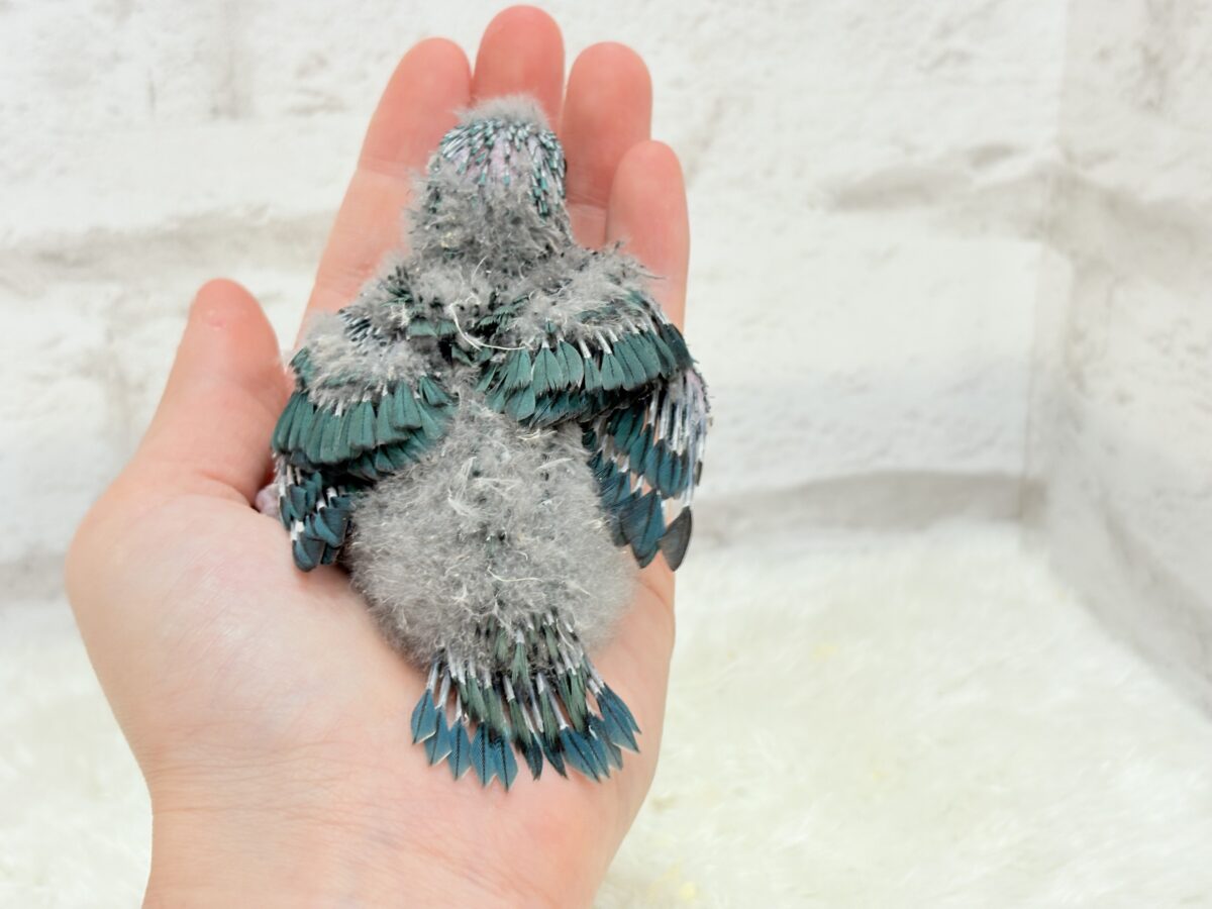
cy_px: 454
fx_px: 1821
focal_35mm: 52
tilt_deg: -21.9
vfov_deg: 28.0
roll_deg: +2.2
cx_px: 606
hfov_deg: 36.8
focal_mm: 5.96
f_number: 1.6
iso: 50
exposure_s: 1/50
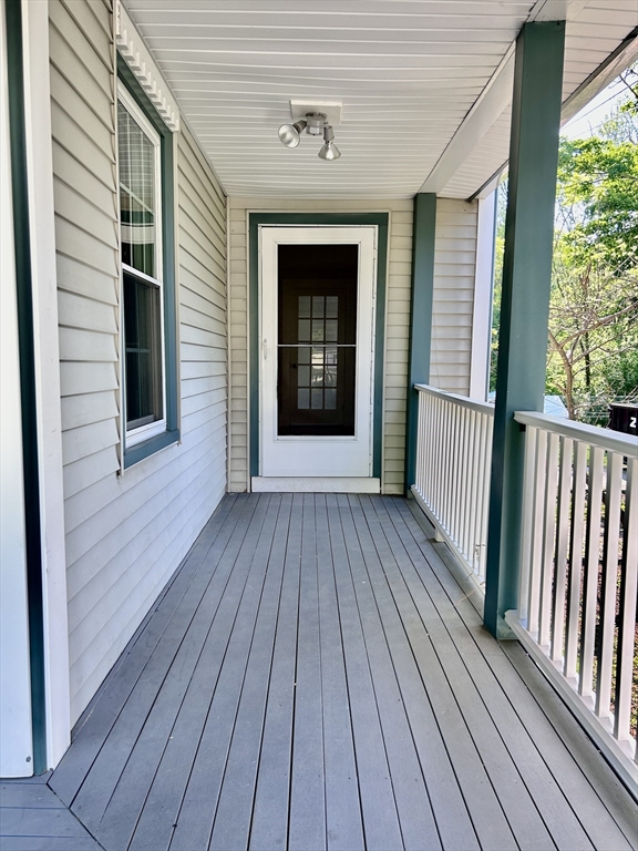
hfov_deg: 53.1
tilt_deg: -5.7
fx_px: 639
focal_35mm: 26
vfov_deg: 67.3
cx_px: 319
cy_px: 426
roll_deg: -0.4
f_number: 1.5
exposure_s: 1/353
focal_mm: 5.7
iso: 50
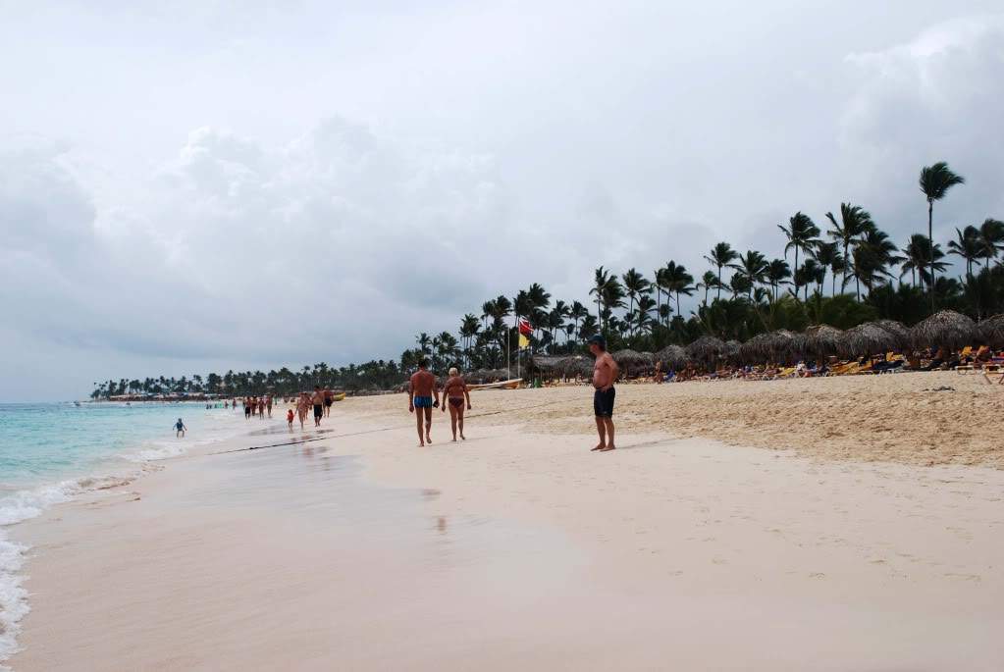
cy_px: 336
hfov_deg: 57.2
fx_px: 922
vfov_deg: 40.1
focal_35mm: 33
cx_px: 502
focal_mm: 22
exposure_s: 1/320
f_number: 9
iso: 100
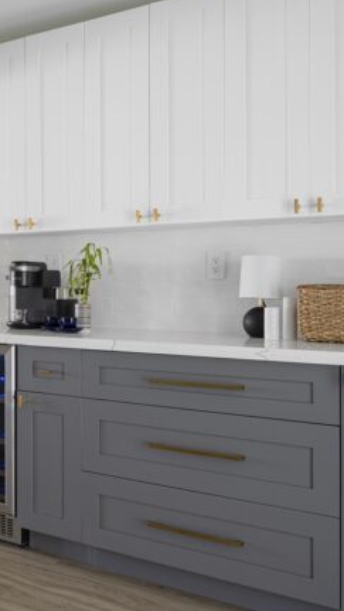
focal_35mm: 42
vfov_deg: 48.4
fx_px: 680
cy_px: 280
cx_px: -45
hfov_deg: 26.0
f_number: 10
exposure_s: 1/1.67
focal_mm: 22.5
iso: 160
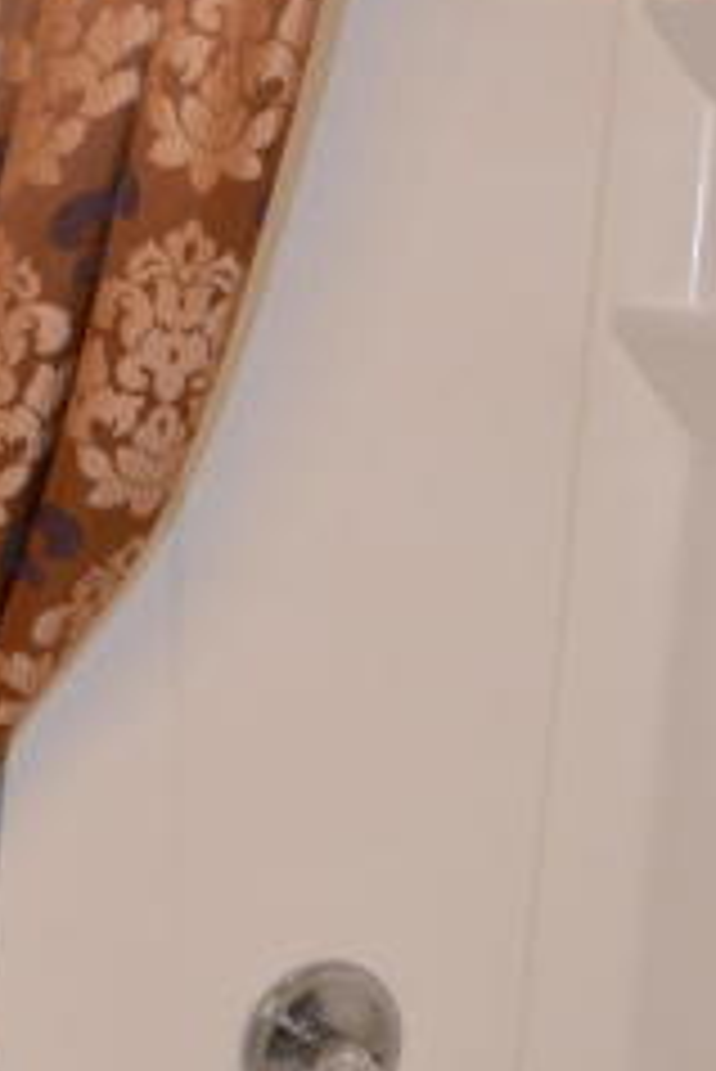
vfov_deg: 23.1
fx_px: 2592
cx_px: 110
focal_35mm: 87
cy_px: 254
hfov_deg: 15.6
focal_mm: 18
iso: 720
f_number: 3.5
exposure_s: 1/60
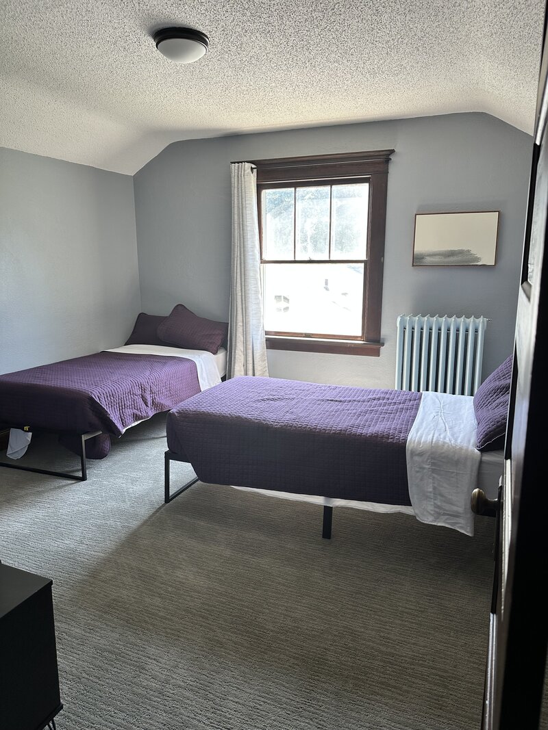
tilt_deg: -10.4
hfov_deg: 56.8
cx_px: 274
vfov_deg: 71.6
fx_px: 507
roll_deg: -0.3
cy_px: 365
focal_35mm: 24
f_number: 1.78
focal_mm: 6.86
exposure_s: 1/121
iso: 100
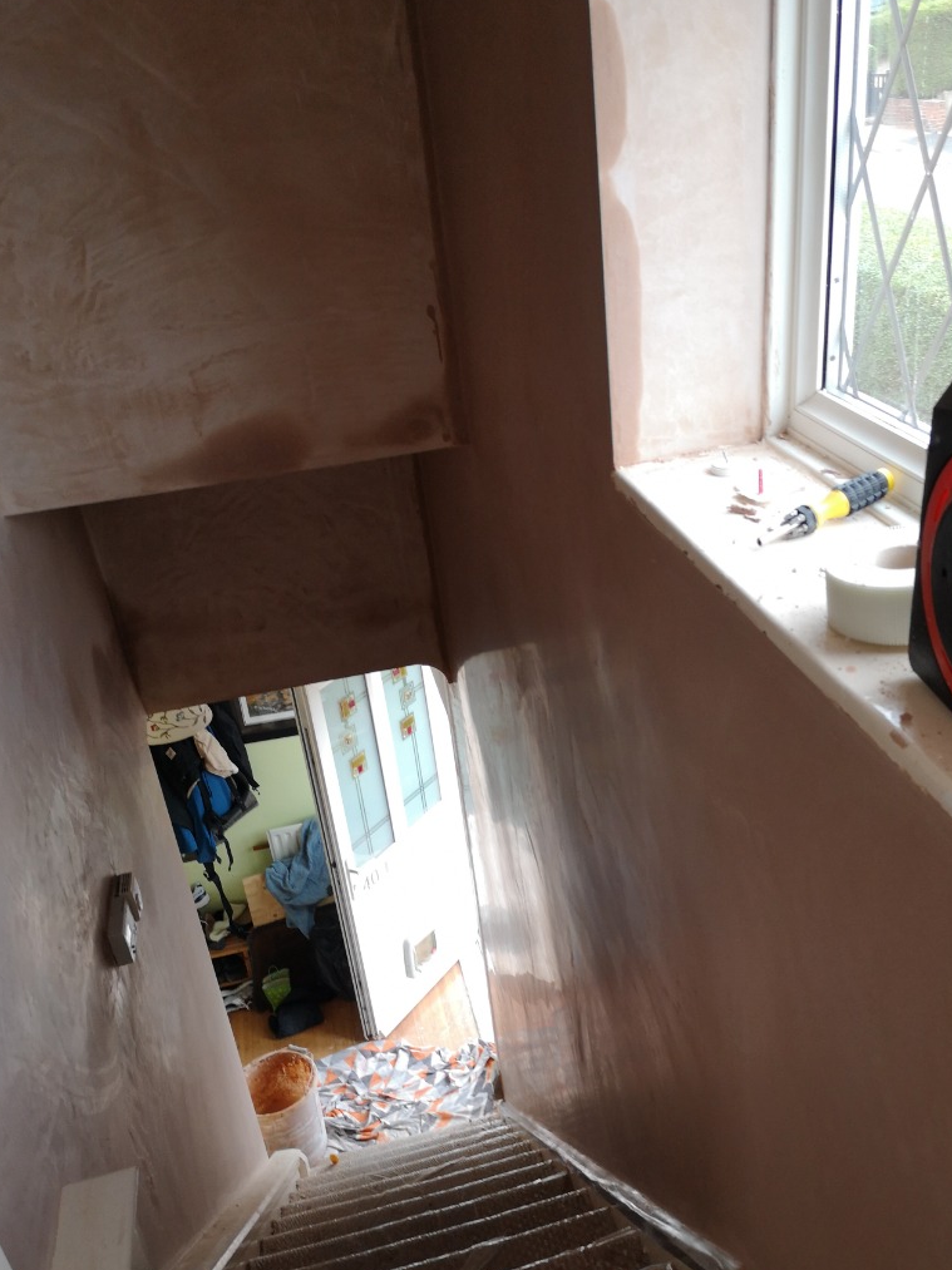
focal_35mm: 32
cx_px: 547
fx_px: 1174
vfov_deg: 56.6
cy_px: 736
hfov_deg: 44.0
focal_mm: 3.95
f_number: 1.8
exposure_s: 1/100
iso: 64
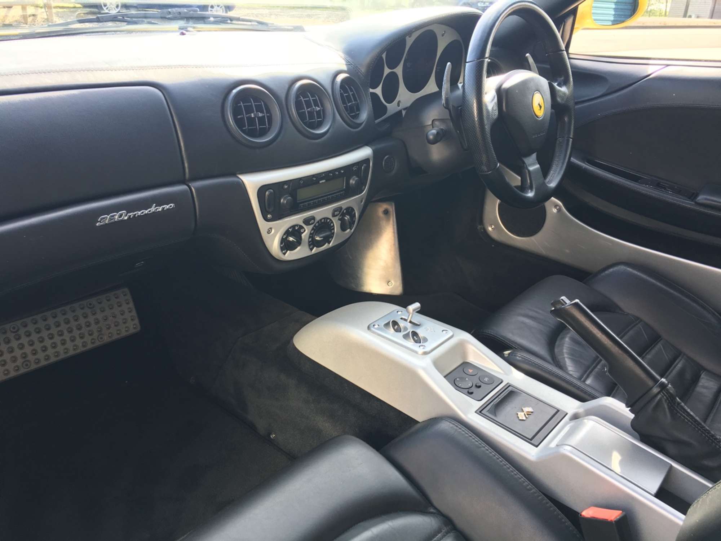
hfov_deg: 61.7
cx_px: 360
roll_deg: -2.5
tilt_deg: -24.0
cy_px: 270
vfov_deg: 48.2
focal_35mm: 29
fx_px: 604
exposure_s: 1/100
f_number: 2.2
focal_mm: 4.15
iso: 25
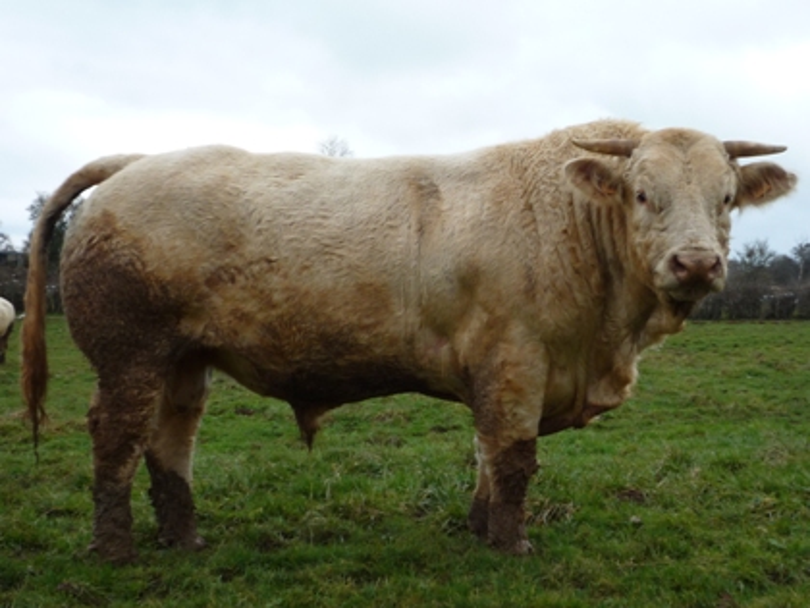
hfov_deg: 51.4
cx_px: 405
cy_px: 304
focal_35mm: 36
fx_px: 842
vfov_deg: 39.7
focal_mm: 6.3
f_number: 3.8
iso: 100
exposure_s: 1/60
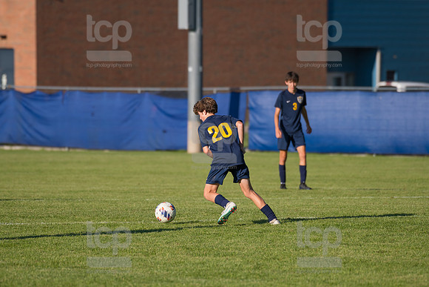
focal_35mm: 330
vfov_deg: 4.2
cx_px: 214
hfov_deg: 6.2
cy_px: 144
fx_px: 3933
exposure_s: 1/2000
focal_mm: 330
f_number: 5.6
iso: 320
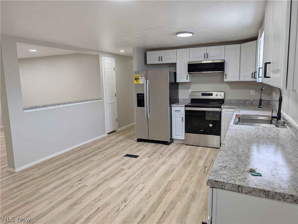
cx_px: 149
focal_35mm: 24
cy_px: 112
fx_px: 207
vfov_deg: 56.9
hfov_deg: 71.5
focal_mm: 6.9
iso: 33
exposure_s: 1/208
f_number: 1.68
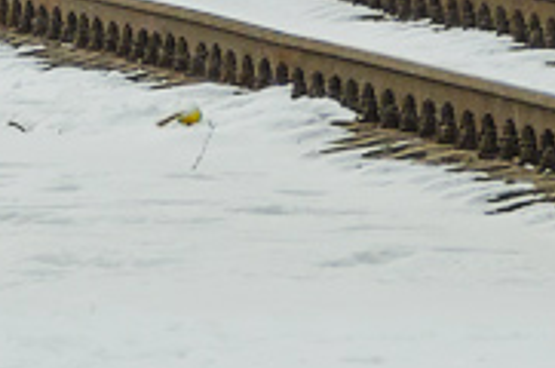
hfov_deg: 1.7
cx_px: -825
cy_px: -915
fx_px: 18590
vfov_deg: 1.1
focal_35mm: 1208
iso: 250
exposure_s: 1/500
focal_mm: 112
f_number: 6.7
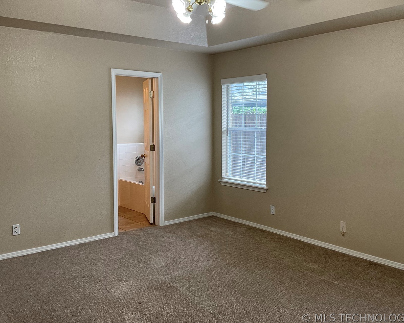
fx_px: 407
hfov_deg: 52.7
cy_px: 144
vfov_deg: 43.3
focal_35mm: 34
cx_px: 222
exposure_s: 1/120
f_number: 1.8
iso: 64
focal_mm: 3
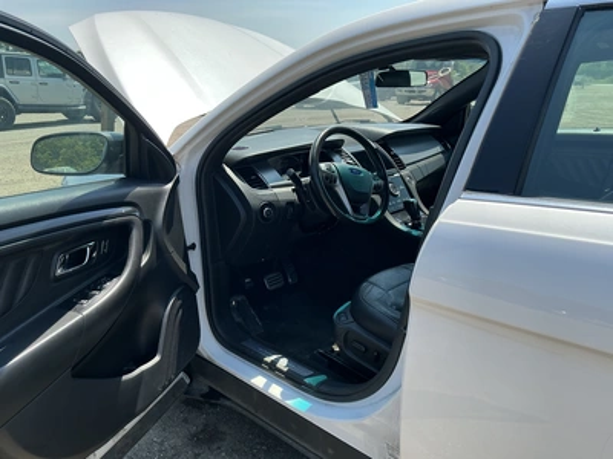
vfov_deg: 49.7
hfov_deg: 63.4
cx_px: 306
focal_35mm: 28
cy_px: 230
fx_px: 496
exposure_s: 1/781
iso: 25
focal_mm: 3
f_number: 1.8
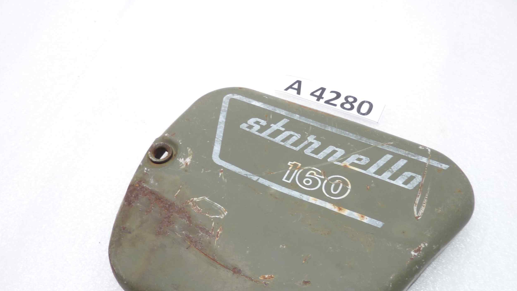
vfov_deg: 41.0
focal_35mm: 28
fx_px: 384
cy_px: 195
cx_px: 258
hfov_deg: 67.9
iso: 80
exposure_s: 1/10
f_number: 3.3
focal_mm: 4.1
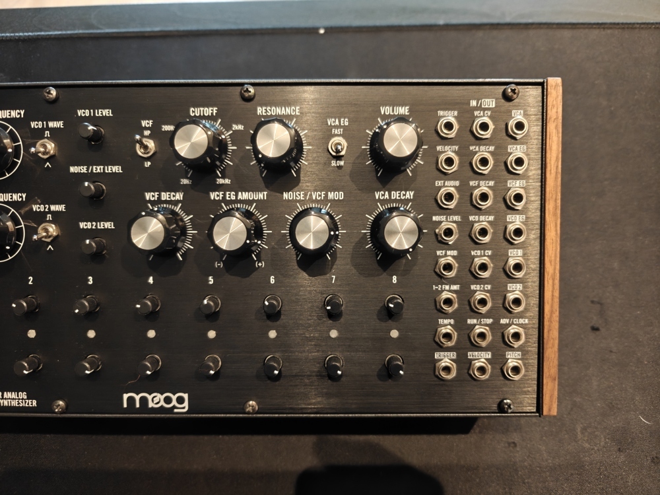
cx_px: 330
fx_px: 439
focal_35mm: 23
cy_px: 248
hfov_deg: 73.9
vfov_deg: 58.9
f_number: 1.6
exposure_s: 1/25
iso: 1250
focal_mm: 6.06
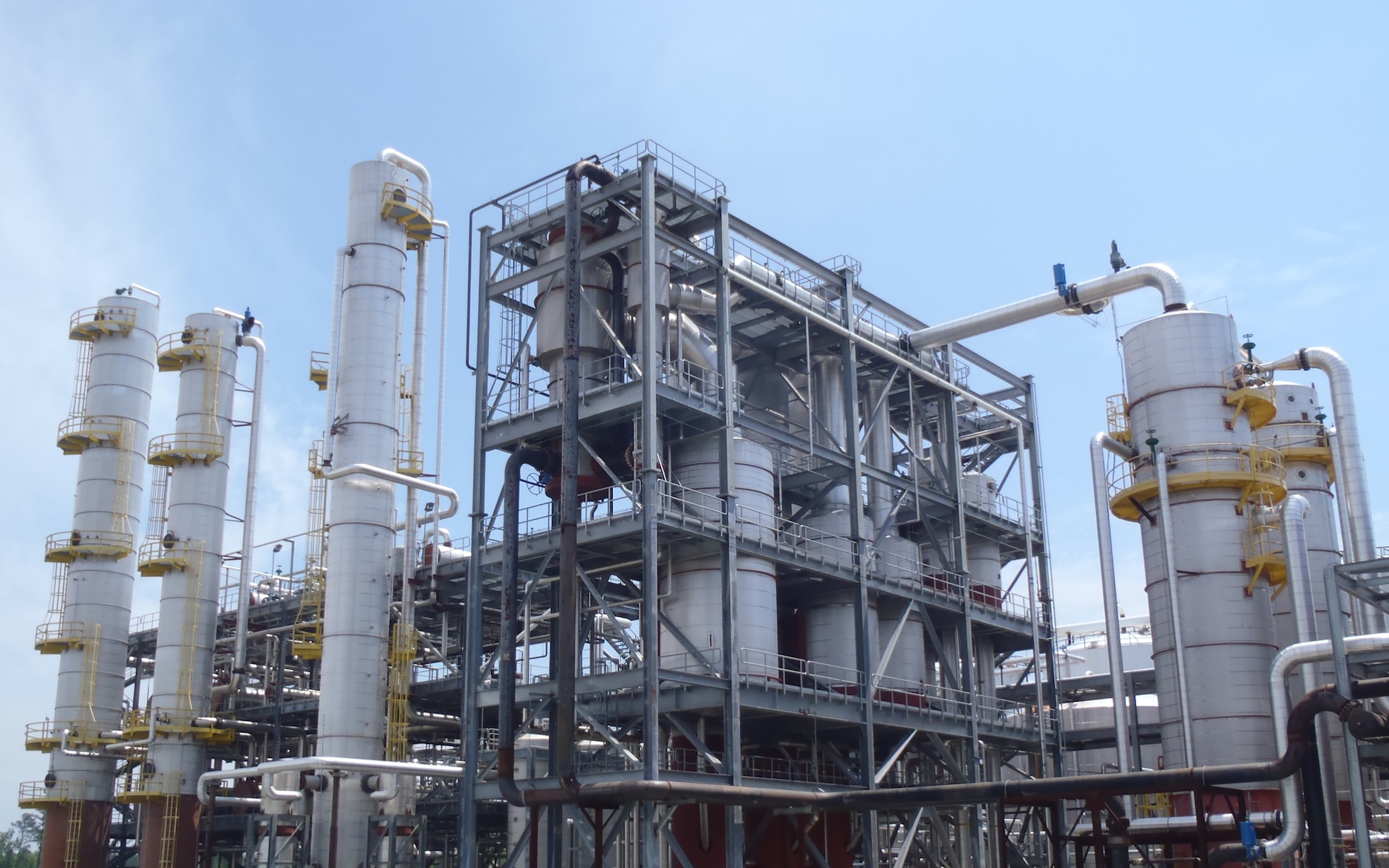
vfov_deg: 34.3
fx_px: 1401
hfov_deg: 52.7
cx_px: 688
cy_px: 515
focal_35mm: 37
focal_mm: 6.07
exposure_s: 1/80
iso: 80
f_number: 11
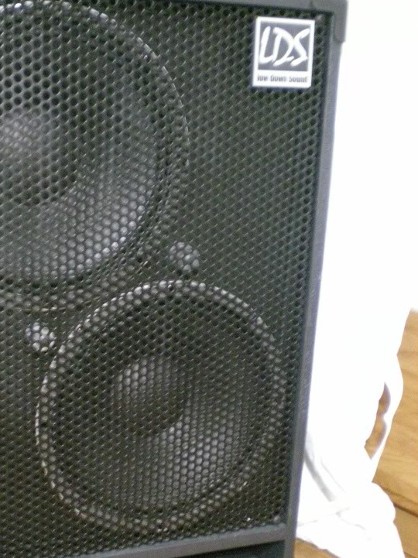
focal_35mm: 54
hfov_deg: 26.8
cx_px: 125
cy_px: 363
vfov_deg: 35.3
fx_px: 870
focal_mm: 6.3
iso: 800
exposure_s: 1/5
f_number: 3.1
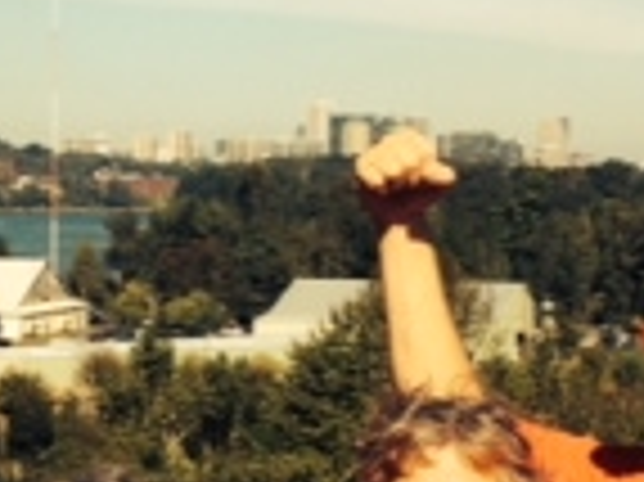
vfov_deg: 11.0
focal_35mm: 134
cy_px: 333
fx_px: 2491
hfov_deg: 14.4
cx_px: -86
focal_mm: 4.12
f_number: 2.2
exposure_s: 1/2564
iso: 40
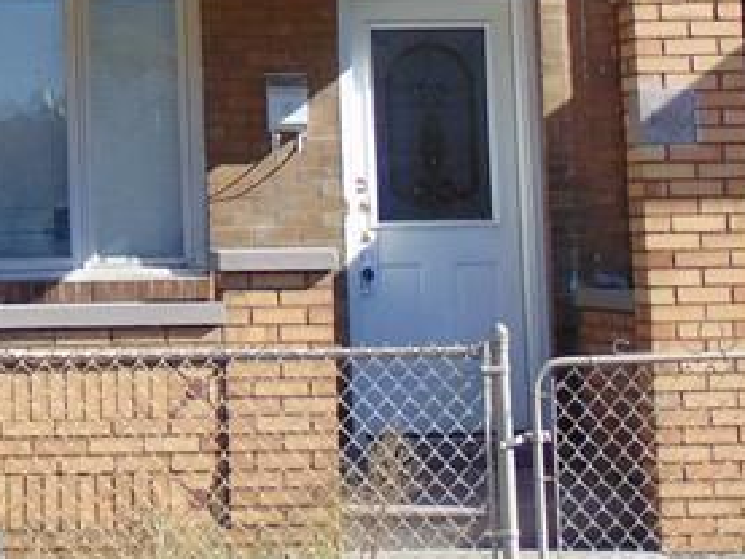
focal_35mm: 122
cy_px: -116
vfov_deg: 11.9
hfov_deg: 15.6
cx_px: -102
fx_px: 2627
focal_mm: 5.8
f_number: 3.2
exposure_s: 1/500
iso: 80
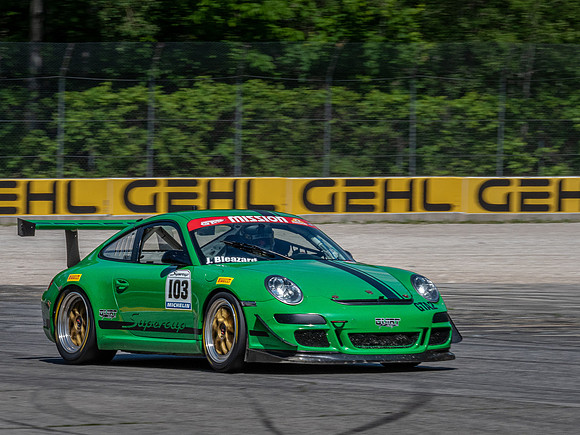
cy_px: 244
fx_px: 5075
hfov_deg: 6.5
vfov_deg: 4.9
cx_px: 274
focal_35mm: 303
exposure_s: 1/250
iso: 400
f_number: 20
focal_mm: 135
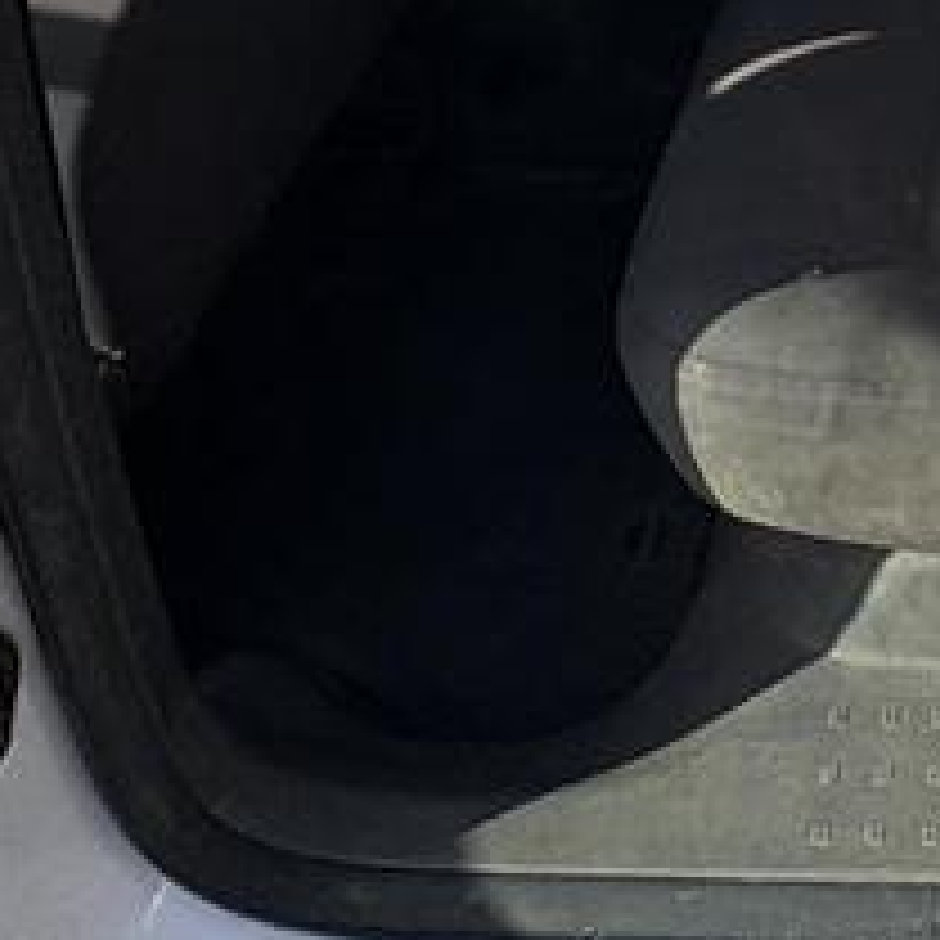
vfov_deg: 24.7
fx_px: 1628
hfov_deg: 29.2
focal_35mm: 53
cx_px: 1030
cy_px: -481
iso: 40
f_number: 2.2
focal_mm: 2.22
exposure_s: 1/1323
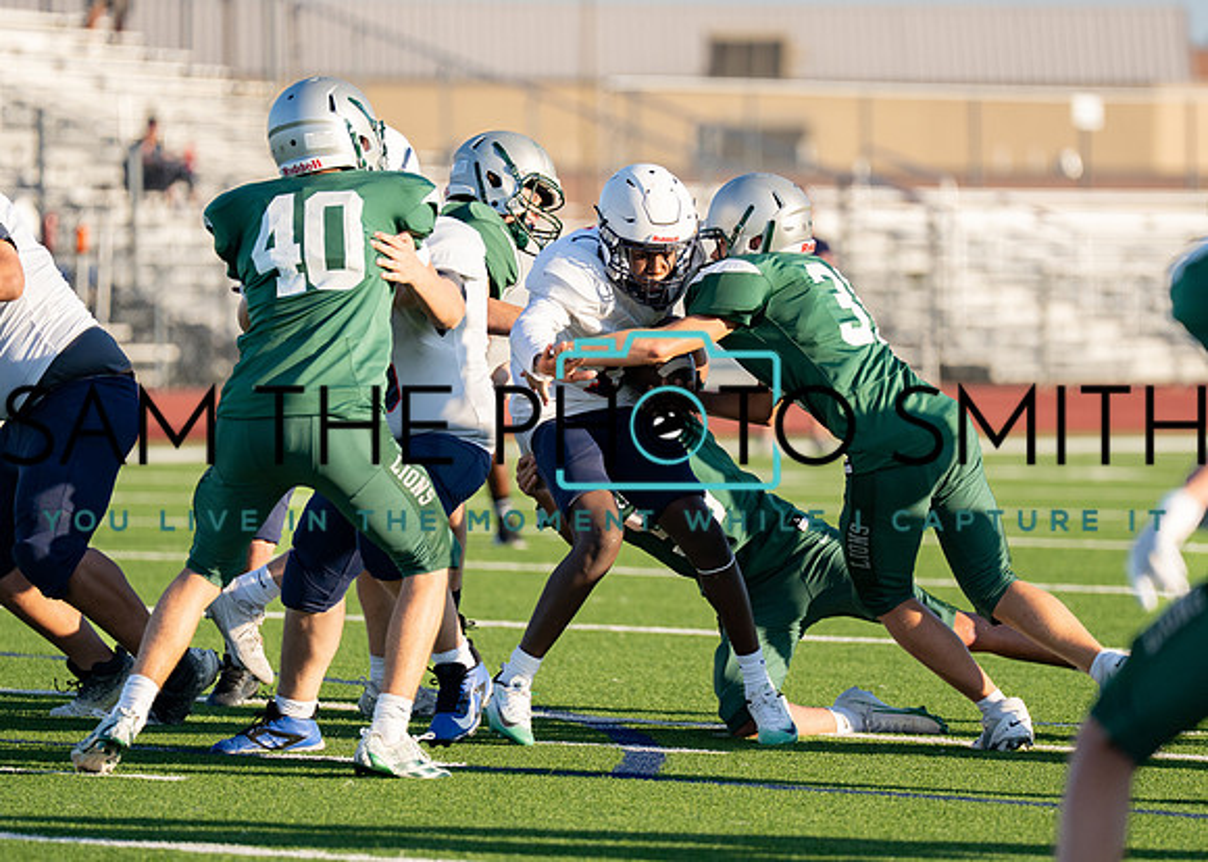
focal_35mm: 307
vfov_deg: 4.7
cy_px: 432
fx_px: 10524
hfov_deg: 6.6
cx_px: 713
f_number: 2.8
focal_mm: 200
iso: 200
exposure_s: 1/3200
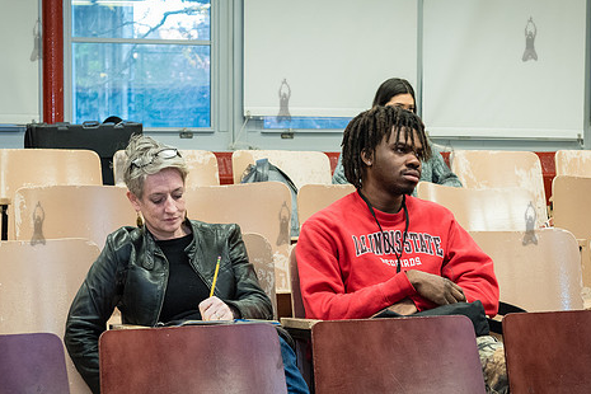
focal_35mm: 82
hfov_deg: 24.8
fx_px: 1346
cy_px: 256
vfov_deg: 16.6
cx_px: 275
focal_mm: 48
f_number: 3.5
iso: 2500
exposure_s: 1/125
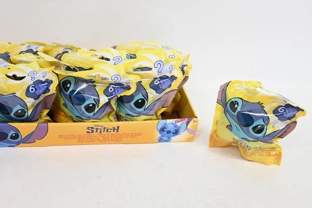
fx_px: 389
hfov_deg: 43.5
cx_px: 127
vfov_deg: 29.9
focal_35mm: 45
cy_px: 98
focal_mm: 24.5
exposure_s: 1/125
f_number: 4.2
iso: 400
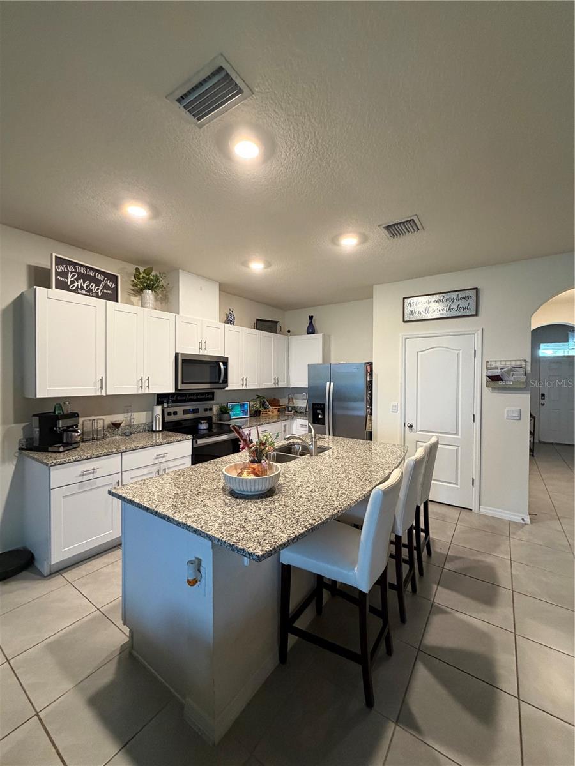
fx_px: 310
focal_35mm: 14
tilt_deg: +0.2
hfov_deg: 85.7
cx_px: 288
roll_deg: +0.8
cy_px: 383
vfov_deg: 102.1
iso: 400
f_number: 2.2
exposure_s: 1/60
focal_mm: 2.22
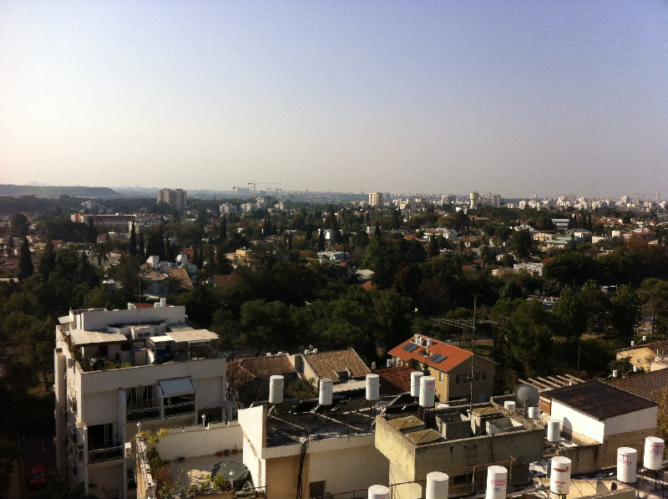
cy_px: 250
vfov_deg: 40.6
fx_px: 674
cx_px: 334
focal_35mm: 35
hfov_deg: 52.7
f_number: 2.8
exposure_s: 1/1588
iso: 80
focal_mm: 3.85
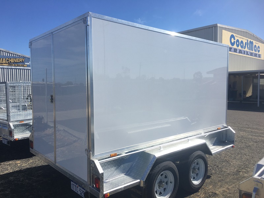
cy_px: 99
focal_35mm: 29
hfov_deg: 61.7
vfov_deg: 48.2
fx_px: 221
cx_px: 132
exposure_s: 1/1923
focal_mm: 4.15
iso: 25
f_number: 2.2
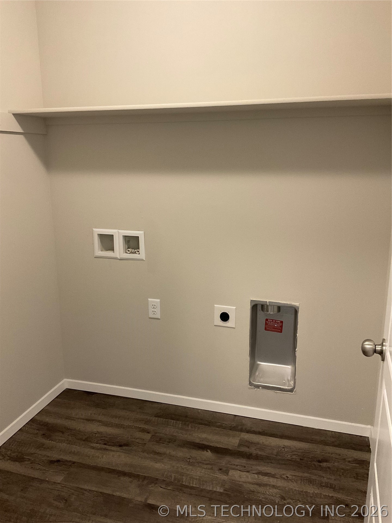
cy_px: 262
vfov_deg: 61.7
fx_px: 438
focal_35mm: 29
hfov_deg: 48.2
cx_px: 196
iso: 200
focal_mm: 3
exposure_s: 1/60
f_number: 1.8
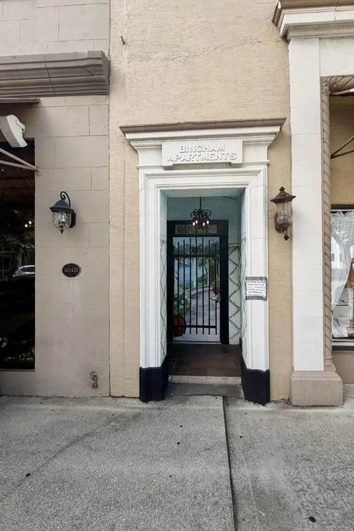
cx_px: 197
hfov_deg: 77.0
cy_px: 259
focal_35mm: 15
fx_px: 221
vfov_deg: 100.4
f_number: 2.2
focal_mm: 2.22
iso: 50
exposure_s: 1/502
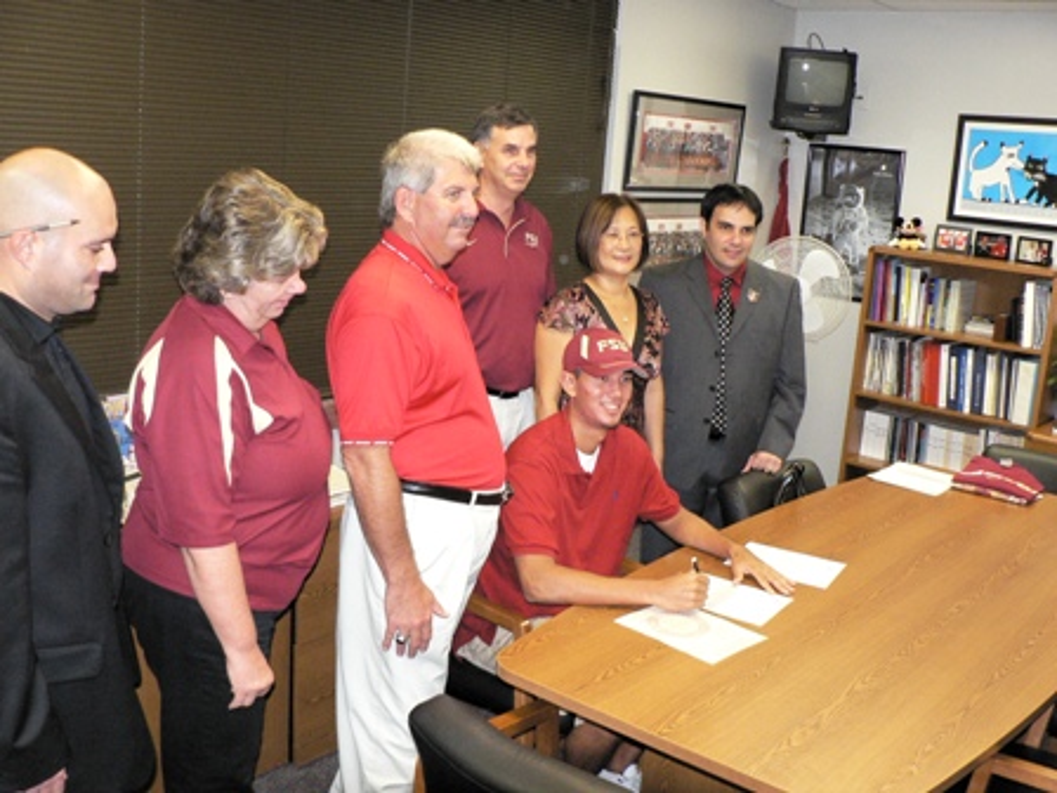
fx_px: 1099
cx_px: 528
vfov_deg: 39.7
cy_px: 396
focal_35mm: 36
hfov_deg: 51.4
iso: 400
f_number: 2.8
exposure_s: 1/60
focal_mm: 6
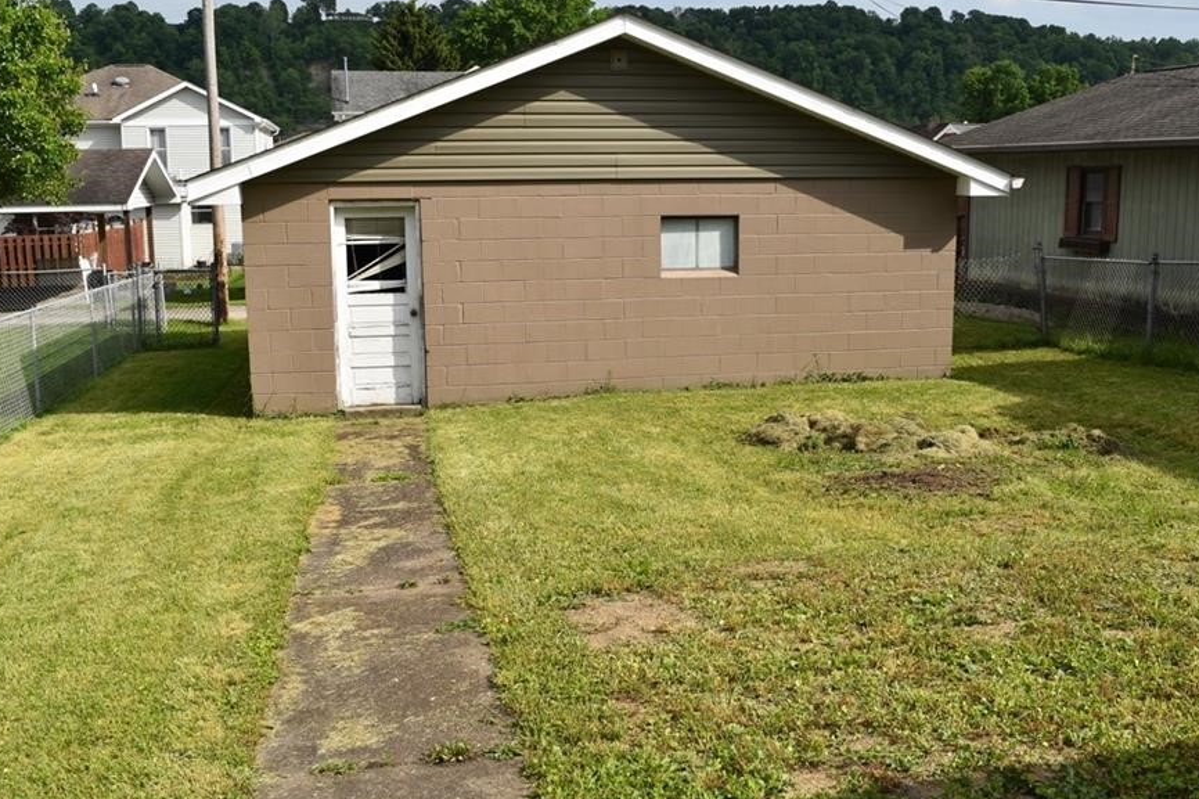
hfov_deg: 49.5
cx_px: 644
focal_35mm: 39
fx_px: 1299
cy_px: 418
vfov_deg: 34.2
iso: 200
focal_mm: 22
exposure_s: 1/400
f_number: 10
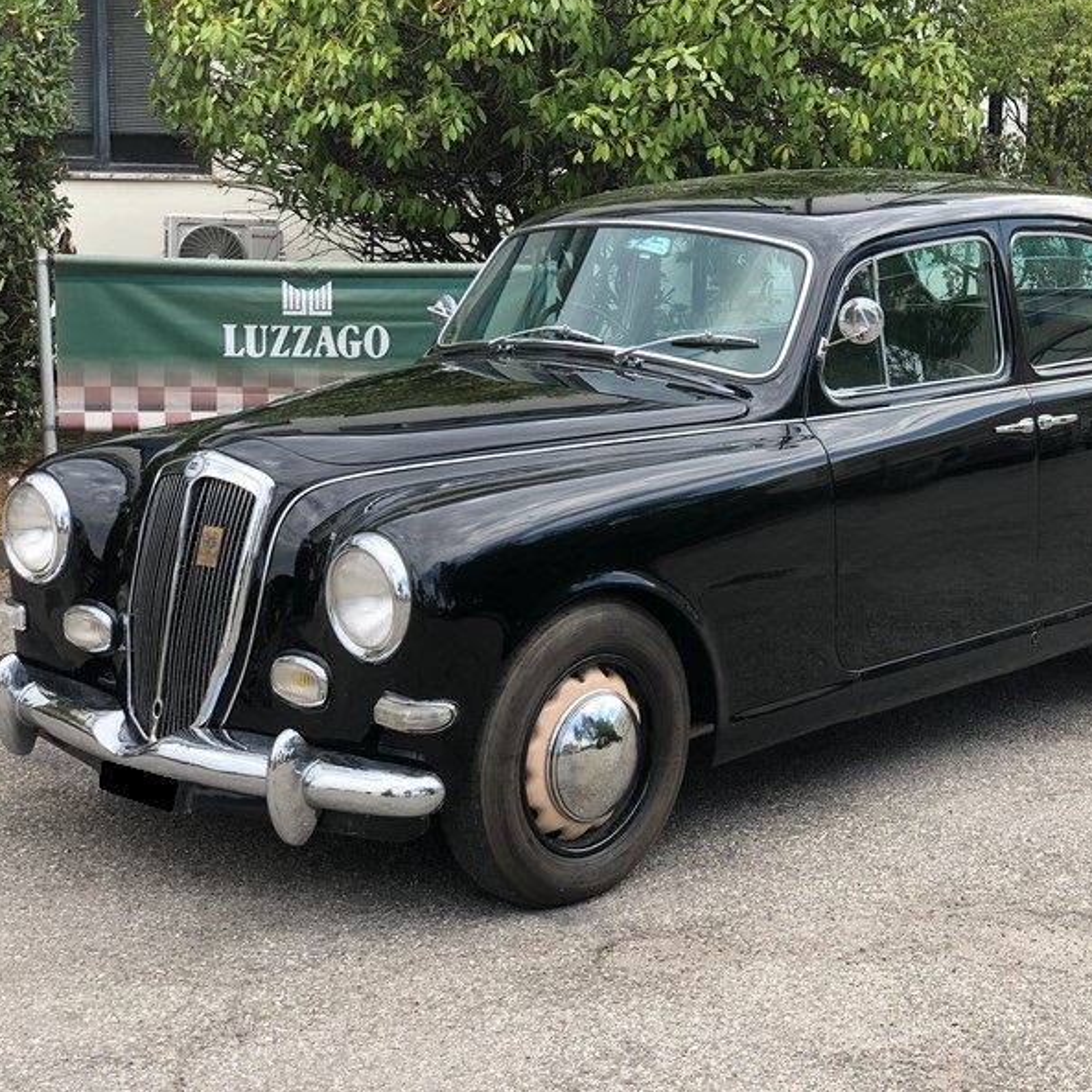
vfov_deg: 27.7
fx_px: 2213
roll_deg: +0.2
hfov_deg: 27.6
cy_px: 541
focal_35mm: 62
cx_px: 674
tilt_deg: -8.6
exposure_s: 1/204
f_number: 2.4
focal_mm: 6
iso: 16
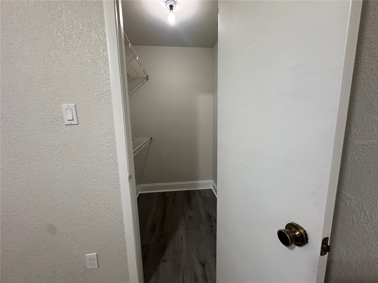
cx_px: 189
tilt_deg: -8.2
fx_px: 153
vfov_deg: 85.7
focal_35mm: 14
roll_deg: +1.3
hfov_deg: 102.1
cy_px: 142
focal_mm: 2.22
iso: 200
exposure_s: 1/60
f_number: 2.2
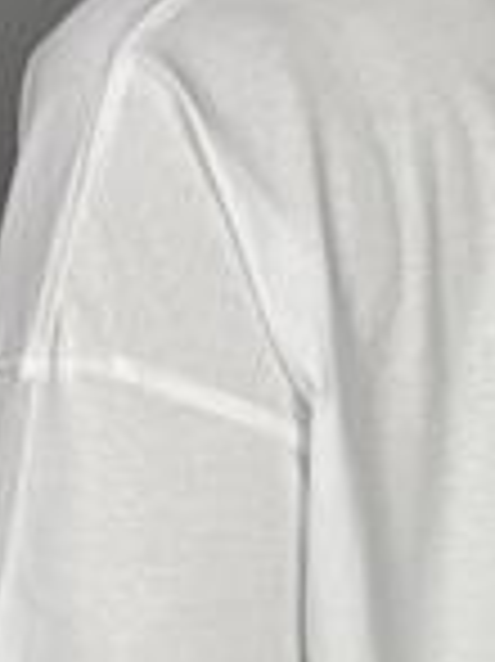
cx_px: 554
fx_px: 4124
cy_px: 700
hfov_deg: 6.8
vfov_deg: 9.1
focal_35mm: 216
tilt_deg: -16.7
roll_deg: -1.5
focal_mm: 9
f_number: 2.8
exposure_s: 1/100
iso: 100
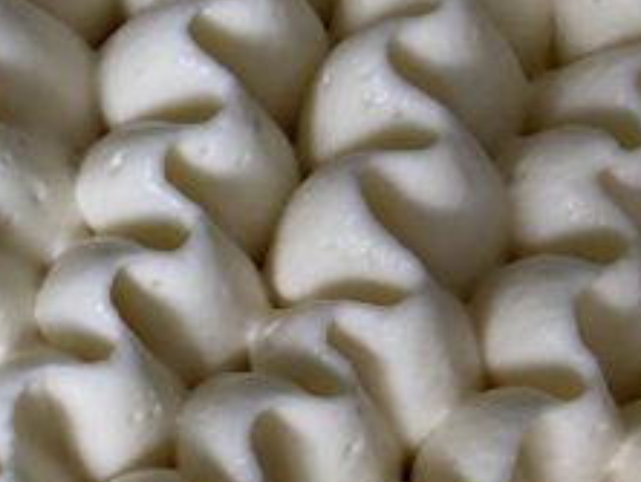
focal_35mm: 75
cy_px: 693
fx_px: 1390
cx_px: -224
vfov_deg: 17.9
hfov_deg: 22.7
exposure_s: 1/95
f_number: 1.8
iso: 125
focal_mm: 4.25
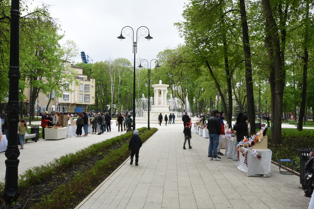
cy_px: 104
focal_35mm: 35
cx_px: 157
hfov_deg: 54.4
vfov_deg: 37.9
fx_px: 305
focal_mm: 35
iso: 200
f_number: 22
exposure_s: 1/13
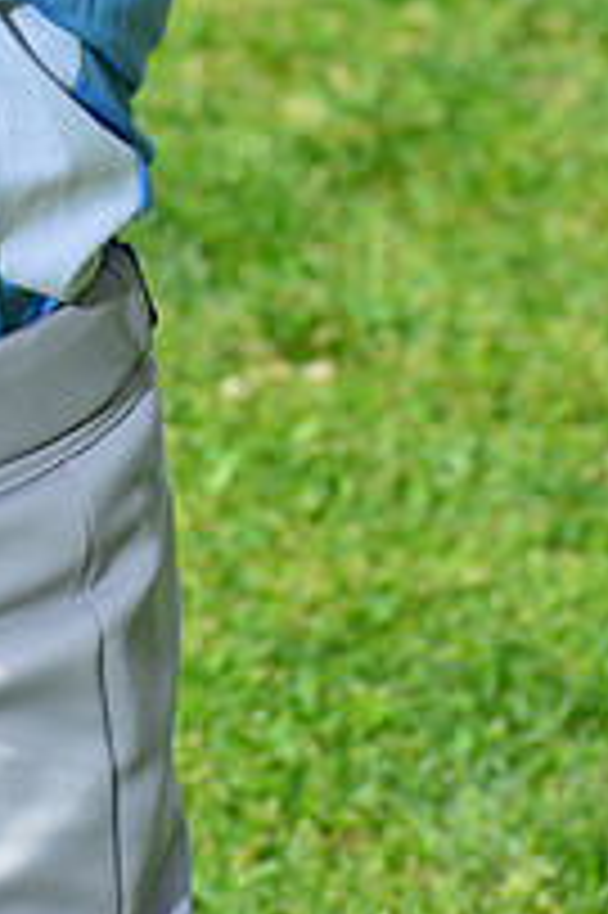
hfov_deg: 2.8
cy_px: -360
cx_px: -151
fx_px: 12332
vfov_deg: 4.2
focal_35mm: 486
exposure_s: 1/200
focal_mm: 170
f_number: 11
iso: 200
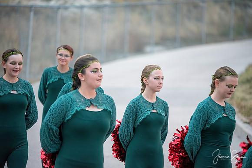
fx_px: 1225
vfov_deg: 7.9
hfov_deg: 11.7
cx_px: 126
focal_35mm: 175
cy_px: 84
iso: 6400
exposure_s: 1/400
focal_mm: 175
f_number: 2.8
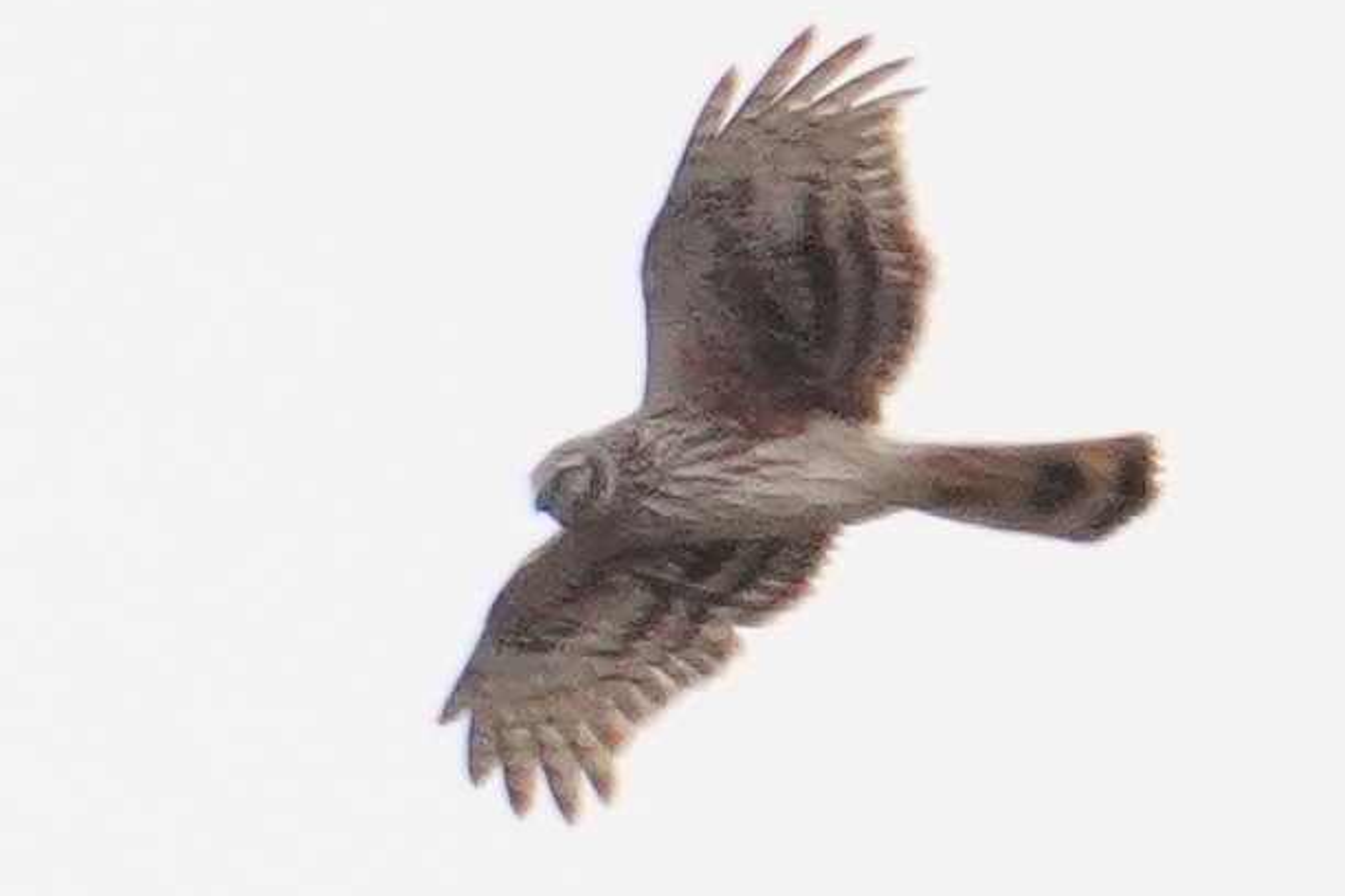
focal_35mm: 817
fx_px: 30522
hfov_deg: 2.5
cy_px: 441
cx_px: 530
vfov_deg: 1.7
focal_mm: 600
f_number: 6.3
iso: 1600
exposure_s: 1/2000
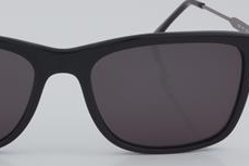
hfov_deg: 14.2
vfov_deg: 9.5
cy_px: 92
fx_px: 996
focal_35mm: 144
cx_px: 62
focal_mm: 55
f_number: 32
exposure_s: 1/4
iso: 100
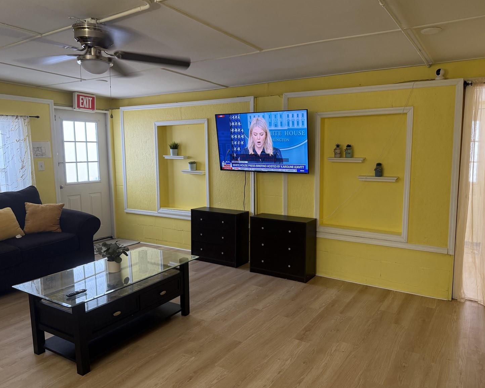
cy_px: 195
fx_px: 373
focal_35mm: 26
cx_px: 253
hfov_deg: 66.0
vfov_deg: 54.9
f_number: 1.78
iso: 160
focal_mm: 6.76
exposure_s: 1/60
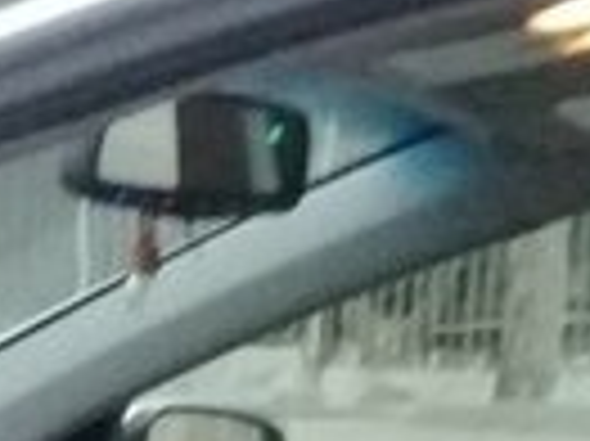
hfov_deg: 12.0
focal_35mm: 156
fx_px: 2656
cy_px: 1042
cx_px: -351
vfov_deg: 8.7
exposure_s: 1/17
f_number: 2.2
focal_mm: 3.3
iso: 500
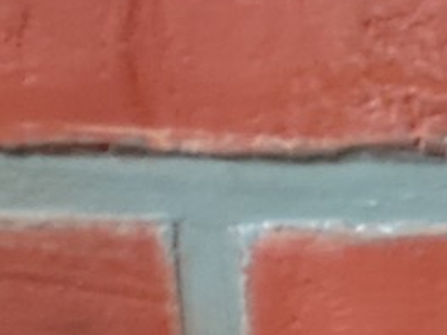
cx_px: 840
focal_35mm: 121
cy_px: 653
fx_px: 1562
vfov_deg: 11.2
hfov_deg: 14.1
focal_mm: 4.7
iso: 4182
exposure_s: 1/17
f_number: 1.79
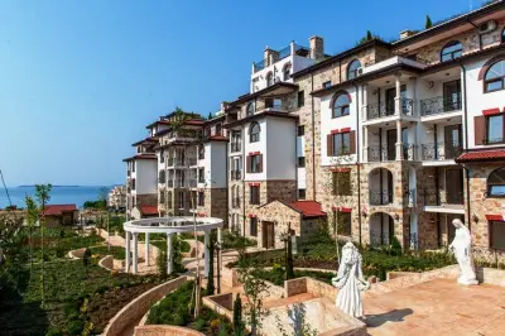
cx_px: 252
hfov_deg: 73.8
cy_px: 168
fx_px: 336
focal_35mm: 24
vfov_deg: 53.1
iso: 100
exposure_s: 1/200
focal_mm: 24
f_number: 13
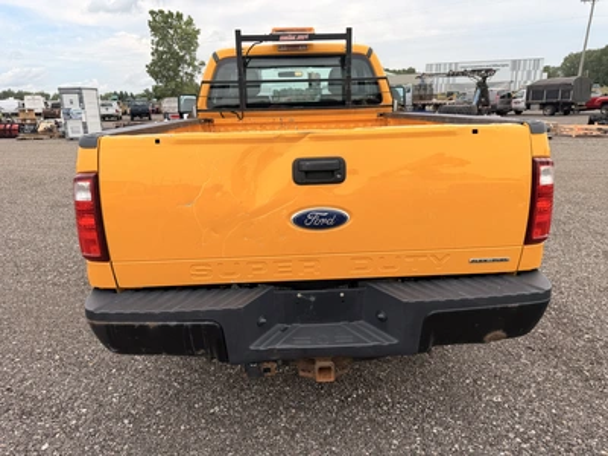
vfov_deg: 56.8
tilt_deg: -15.4
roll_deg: +4.7
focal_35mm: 24
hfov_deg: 71.6
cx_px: 304
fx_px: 422
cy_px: 228
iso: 80
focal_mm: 6.76
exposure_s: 1/2110
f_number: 1.78
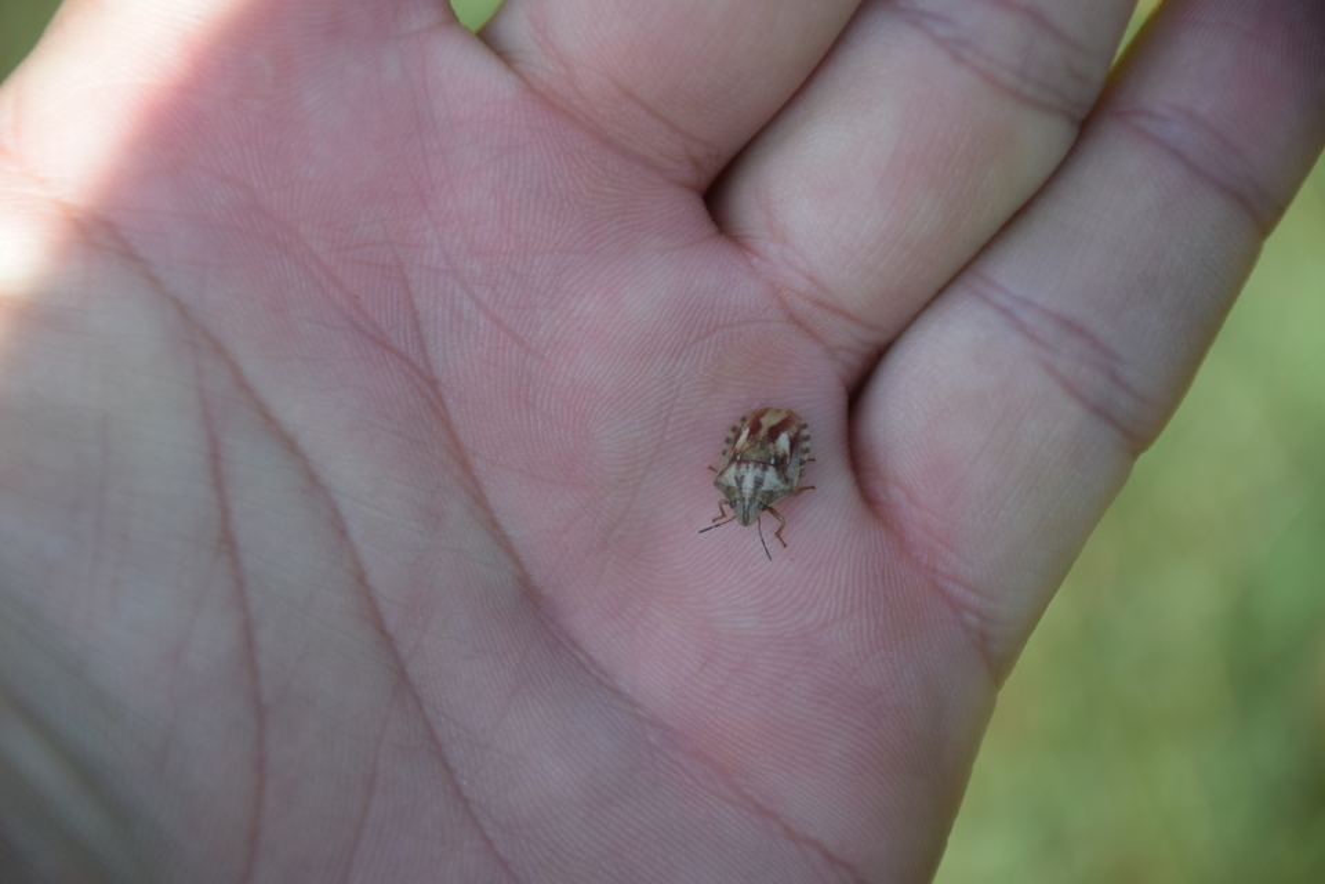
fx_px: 7729
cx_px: 662
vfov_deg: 6.5
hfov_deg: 9.8
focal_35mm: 210
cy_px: 442
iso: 500
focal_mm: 140
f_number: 5.6
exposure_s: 1/800
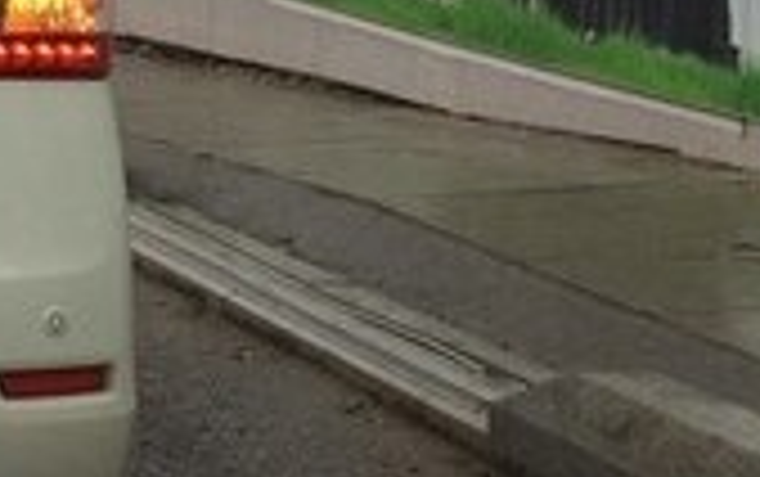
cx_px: -508
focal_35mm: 120
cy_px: -61
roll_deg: +1.6
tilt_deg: -5.0
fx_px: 2488
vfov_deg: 10.8
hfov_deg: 15.5
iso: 32
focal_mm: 4.15
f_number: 2.2
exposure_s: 1/127
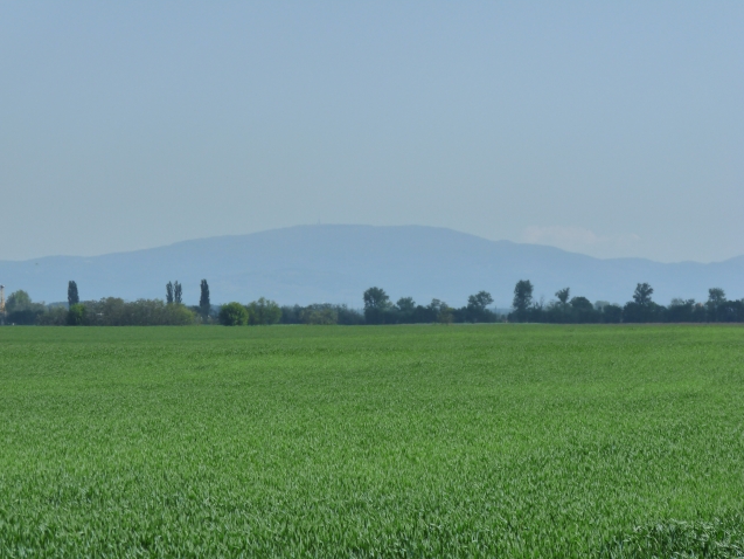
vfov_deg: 6.8
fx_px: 4686
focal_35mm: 218
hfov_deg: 9.1
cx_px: 371
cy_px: 280
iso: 160
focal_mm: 38.5
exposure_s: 1/500
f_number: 6.3
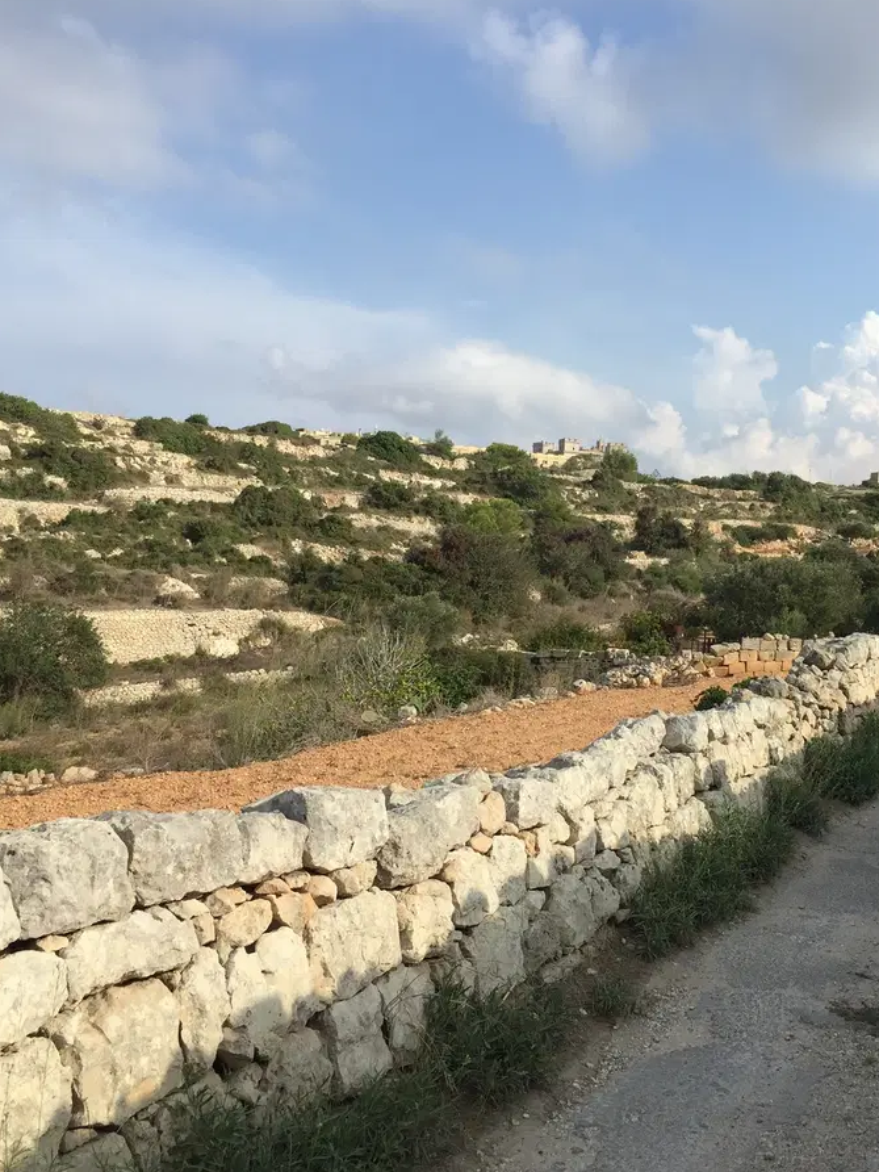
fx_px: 1320
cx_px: 572
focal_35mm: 39
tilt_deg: +0.3
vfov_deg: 47.9
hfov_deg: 36.5
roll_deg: -2.1
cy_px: 582
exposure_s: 1/1980
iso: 32
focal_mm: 4.15
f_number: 2.2
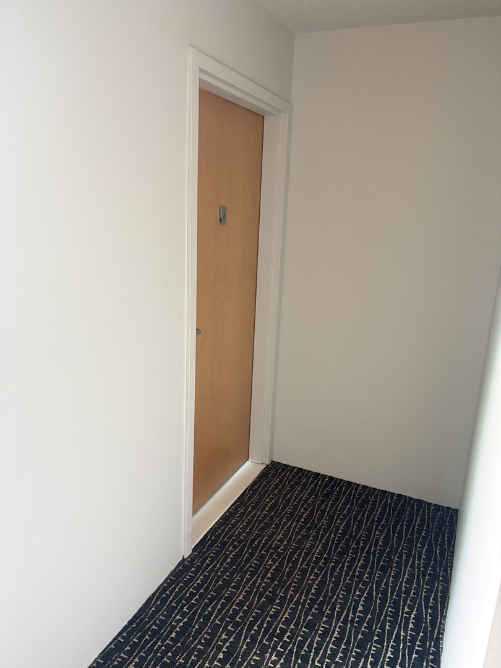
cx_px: 250
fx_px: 502
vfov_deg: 67.3
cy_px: 334
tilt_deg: -14.5
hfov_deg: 53.1
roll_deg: -2.7
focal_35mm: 26
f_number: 1.6
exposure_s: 1/60
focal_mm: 5.96
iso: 400
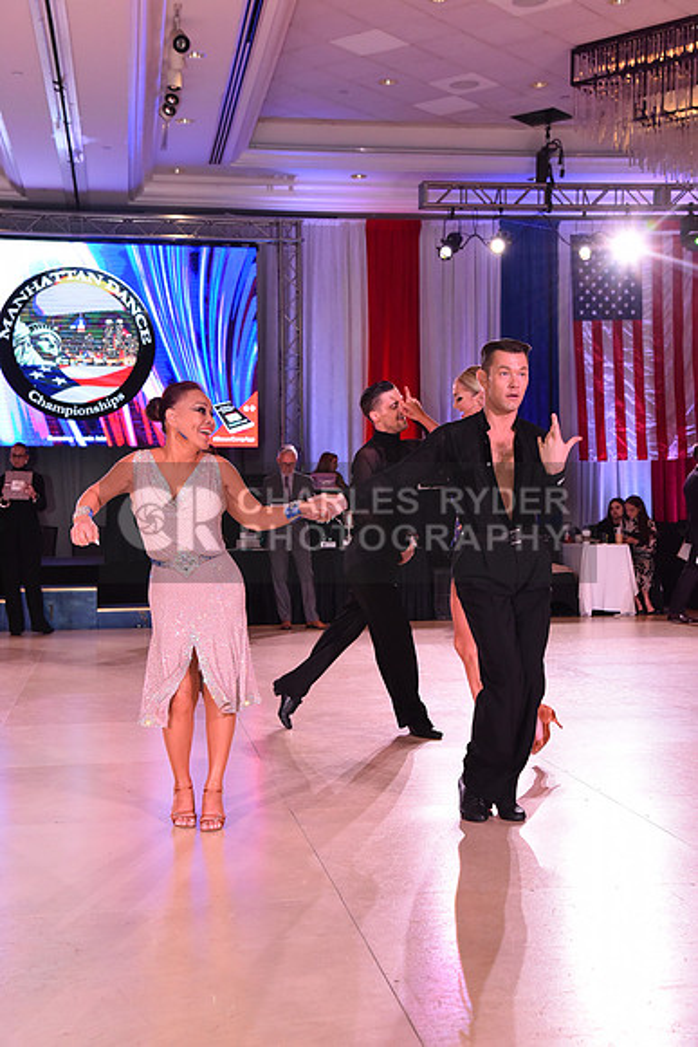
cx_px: 349
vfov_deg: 39.6
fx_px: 1453
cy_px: 524
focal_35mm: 50
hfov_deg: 27.0
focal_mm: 50
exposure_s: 1/320
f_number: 6.3
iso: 2500
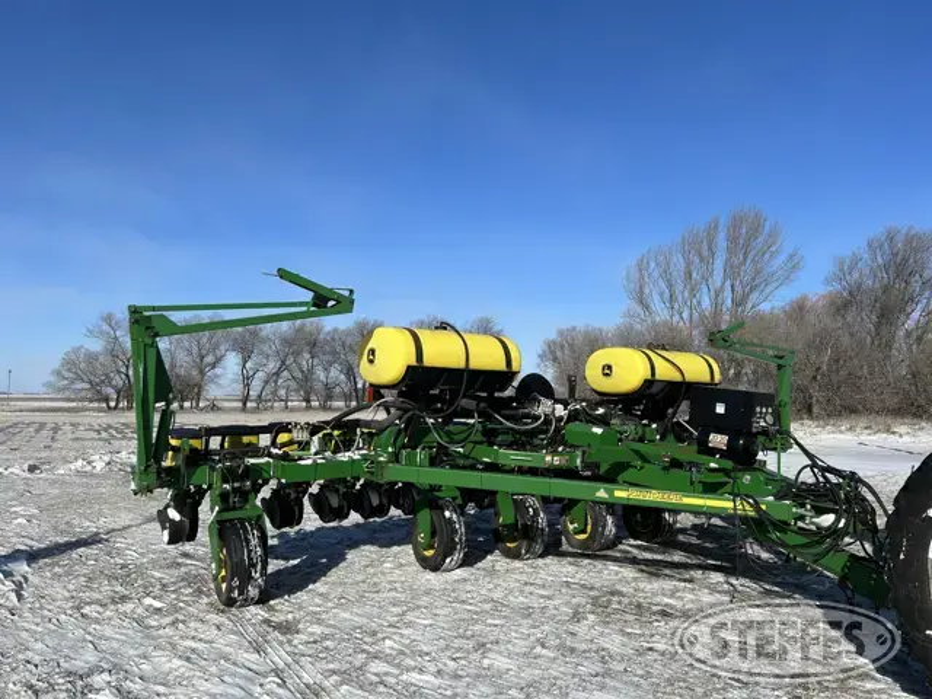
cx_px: 466
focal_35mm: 26
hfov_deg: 67.3
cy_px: 350
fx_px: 700
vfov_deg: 53.1
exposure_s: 1/6579
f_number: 1.5
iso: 50
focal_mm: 5.7
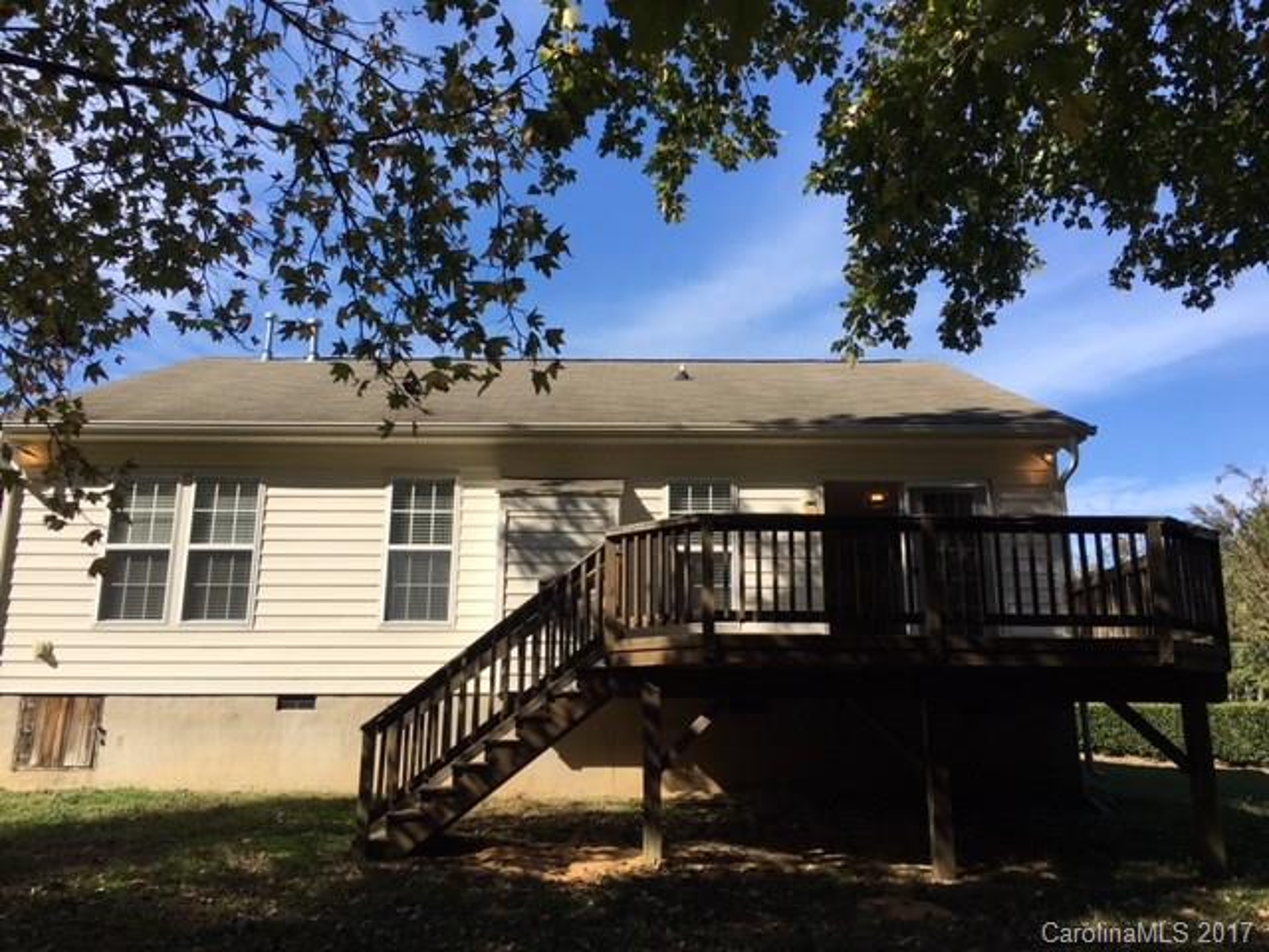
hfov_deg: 61.7
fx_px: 1063
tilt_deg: +15.4
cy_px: 476
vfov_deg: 48.2
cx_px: 634
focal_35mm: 29
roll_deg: -0.5
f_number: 2.2
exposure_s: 1/1637
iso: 25
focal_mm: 4.15
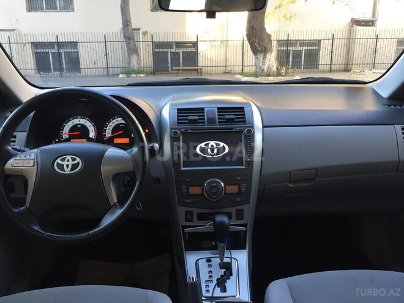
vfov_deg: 48.2
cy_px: 152
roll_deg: +0.2
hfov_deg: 61.7
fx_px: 338
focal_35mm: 29
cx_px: 202
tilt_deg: -15.3
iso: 50
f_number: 2.2
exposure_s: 1/33
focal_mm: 4.15
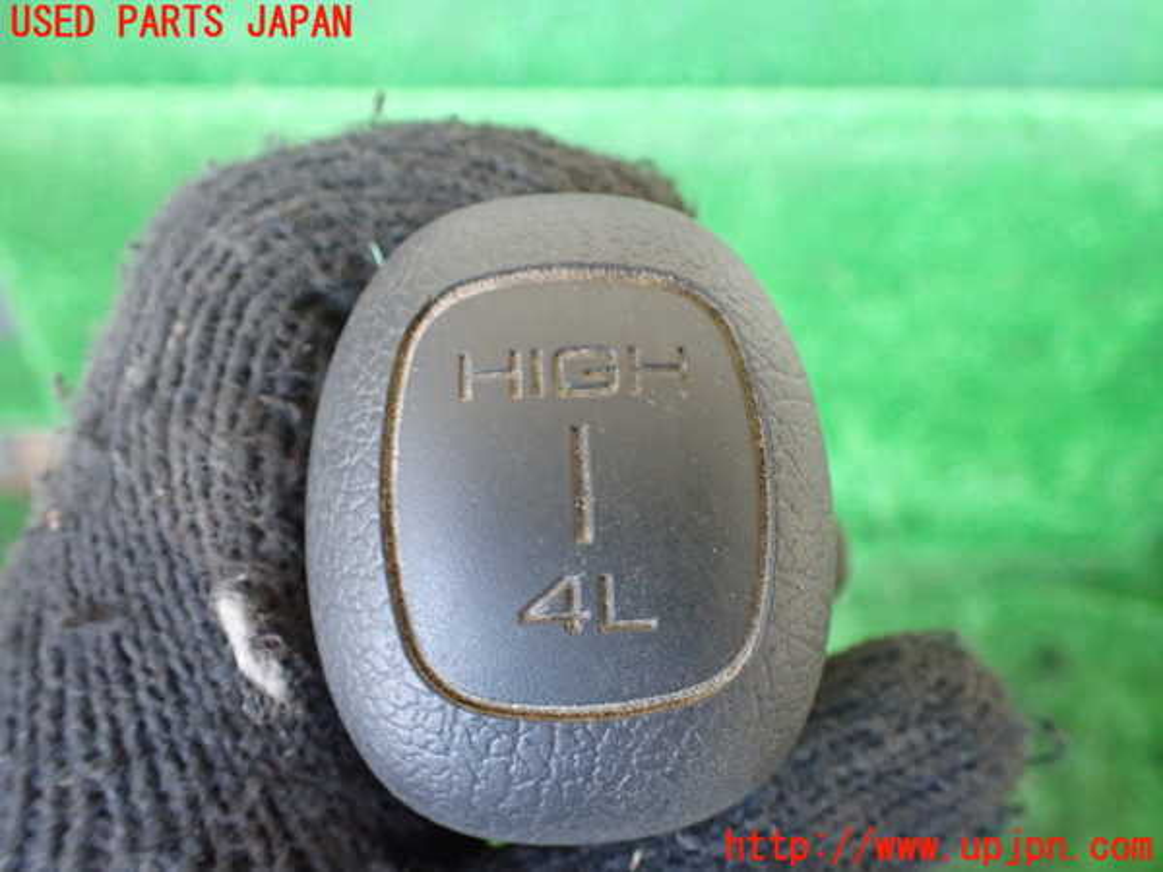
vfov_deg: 46.8
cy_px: 436
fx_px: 1008
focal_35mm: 30
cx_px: 582
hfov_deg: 60.0
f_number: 2.3
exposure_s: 1/80
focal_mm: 5.4
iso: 800
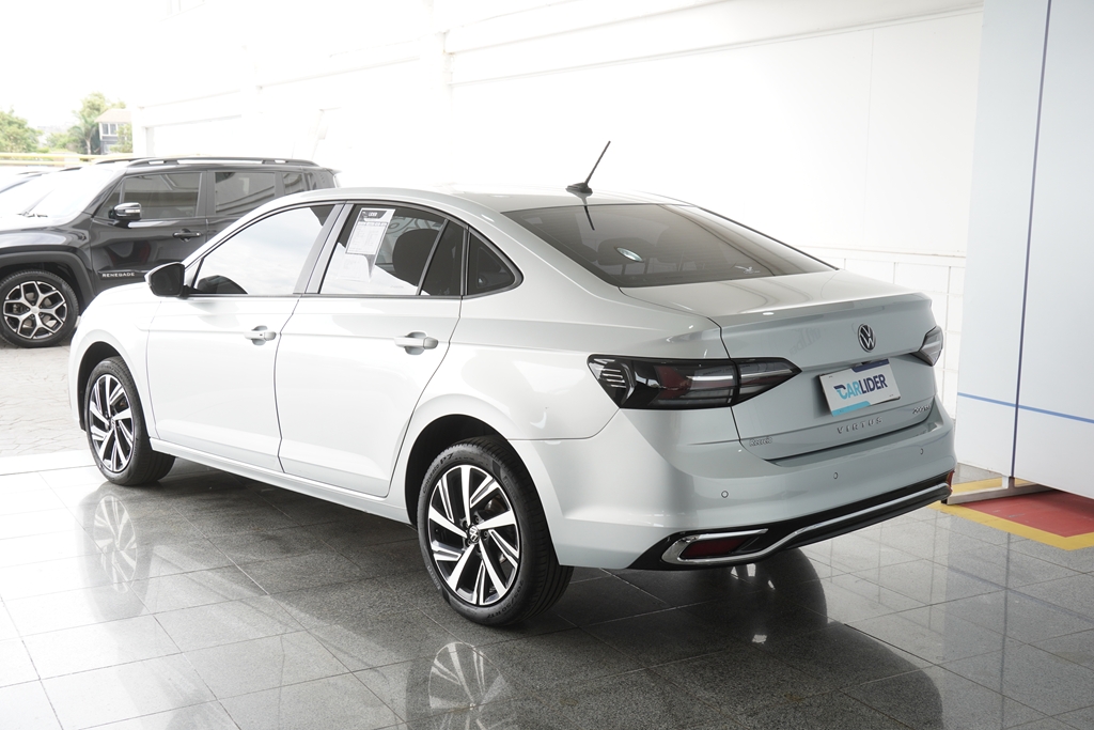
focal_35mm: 40
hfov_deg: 47.9
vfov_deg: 33.0
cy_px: 365
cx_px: 547
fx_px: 1231
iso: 200
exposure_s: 1/125
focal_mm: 27
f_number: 4.5
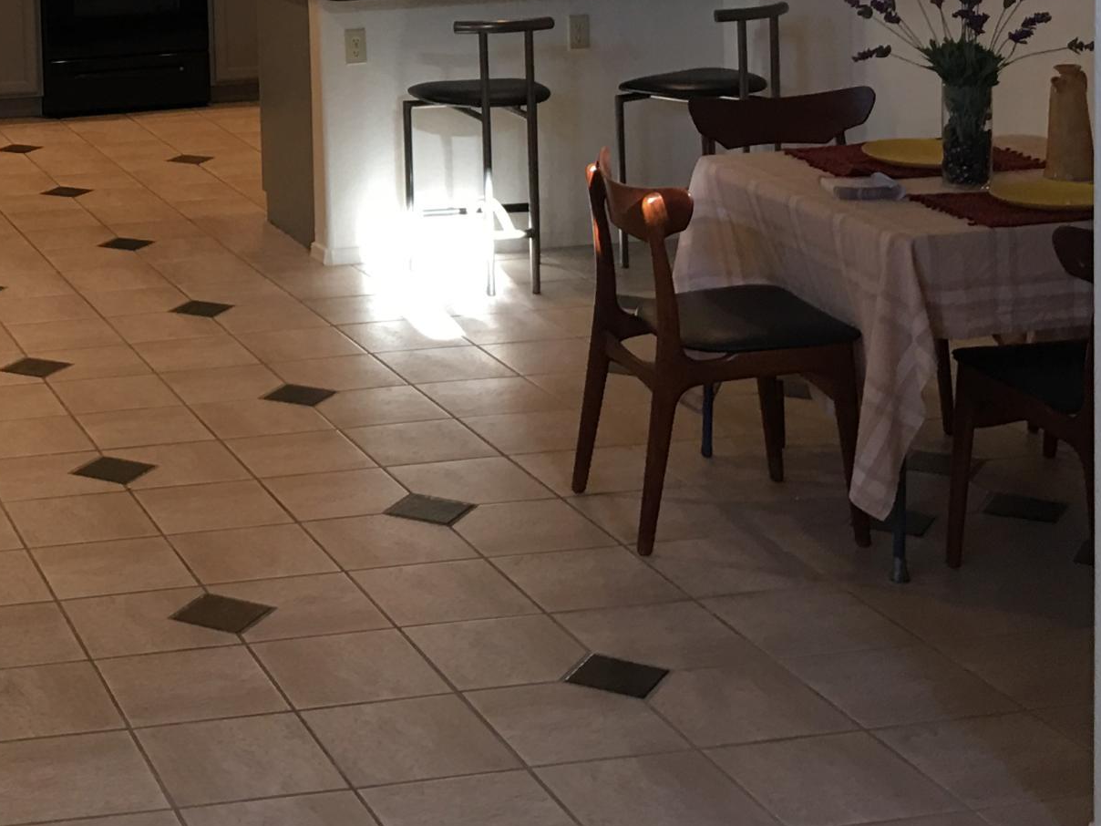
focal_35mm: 72
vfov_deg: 19.7
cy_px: -54
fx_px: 2290
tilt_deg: -4.2
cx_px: -46
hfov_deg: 25.5
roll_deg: +2.3
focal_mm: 4.15
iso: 32
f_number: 2.2
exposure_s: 1/15
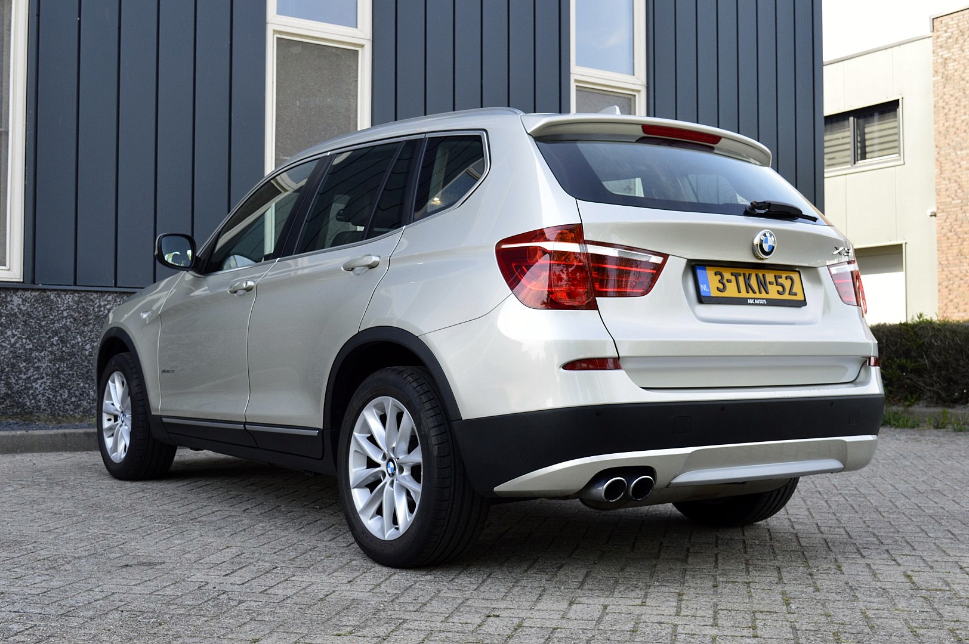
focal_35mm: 44
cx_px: 484
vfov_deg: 30.8
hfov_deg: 45.0
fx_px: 1170
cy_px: 322
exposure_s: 1/160
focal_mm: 29
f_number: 9
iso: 400
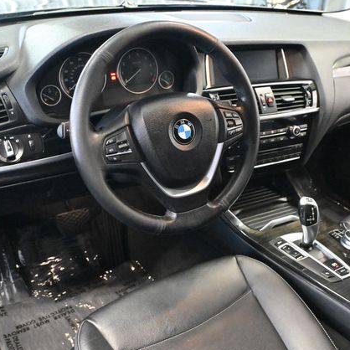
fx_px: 446
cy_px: 177
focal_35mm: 39
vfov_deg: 42.8
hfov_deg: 42.8
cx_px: 196
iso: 12800
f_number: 3.8
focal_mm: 20
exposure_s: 1/50
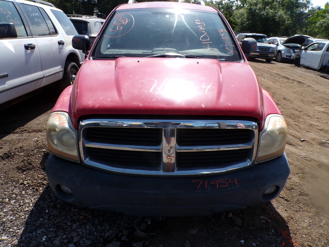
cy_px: 121
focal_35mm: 25
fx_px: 238
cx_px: 169
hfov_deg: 69.4
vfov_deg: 54.9
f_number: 4.4
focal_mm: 4.3
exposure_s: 1/550
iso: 100
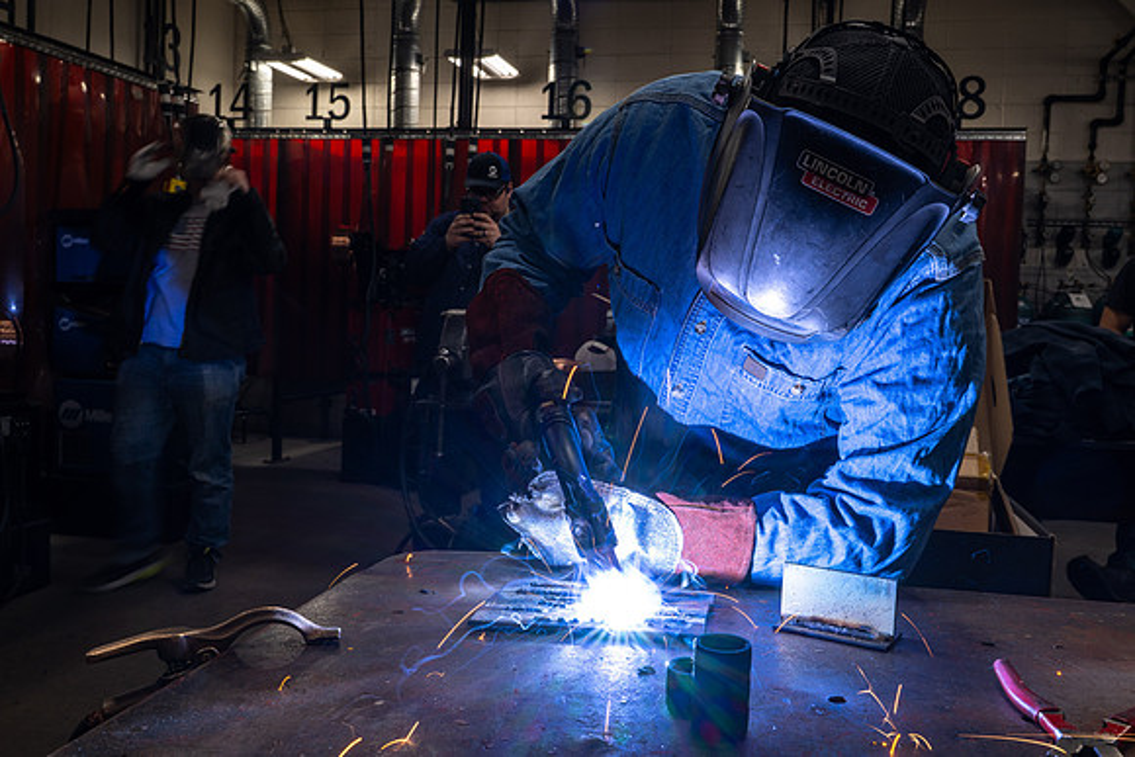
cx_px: 606
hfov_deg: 57.8
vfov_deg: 40.4
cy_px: 353
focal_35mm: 33
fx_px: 1028
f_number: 11
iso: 50
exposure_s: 1/20
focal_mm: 30.5
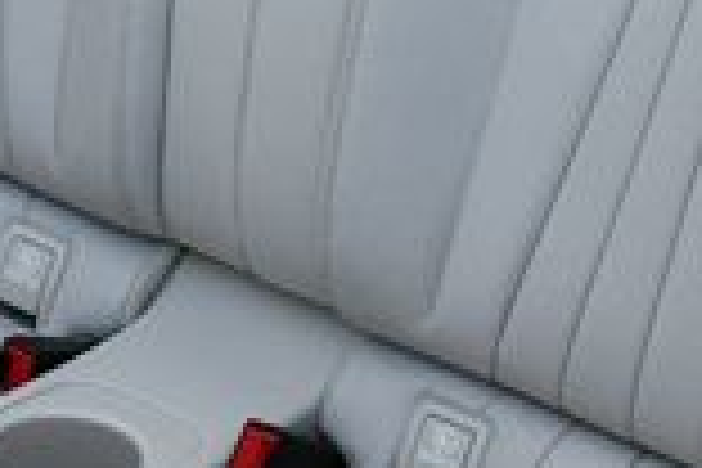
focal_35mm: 148
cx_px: 270
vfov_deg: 9.2
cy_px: -94
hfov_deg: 13.9
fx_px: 2886
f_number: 5
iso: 400
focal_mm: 18
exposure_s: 1/250
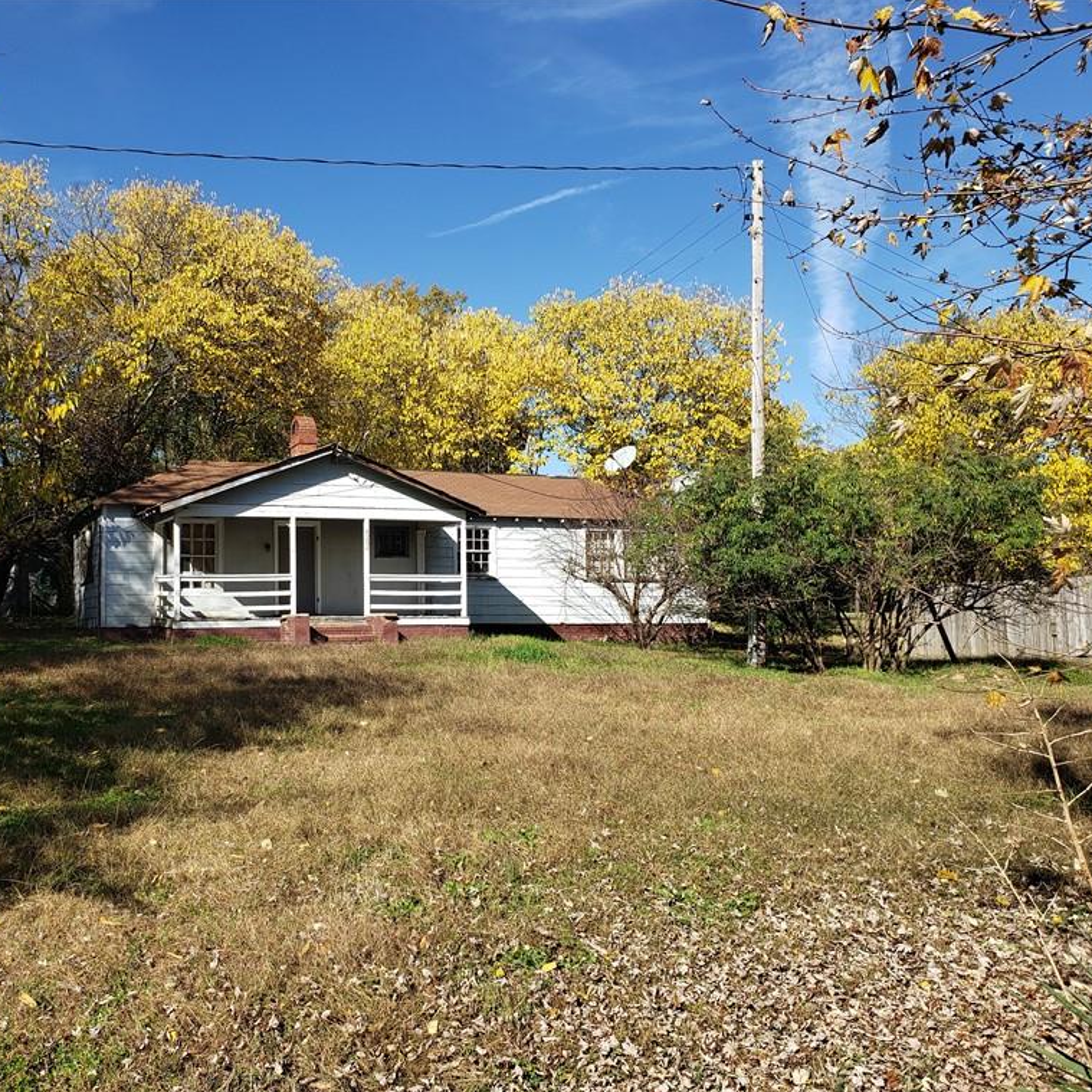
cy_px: 548
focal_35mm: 31
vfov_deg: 52.5
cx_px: 374
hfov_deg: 51.7
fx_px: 1106
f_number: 2.4
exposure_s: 1/1133
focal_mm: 4.3
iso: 50
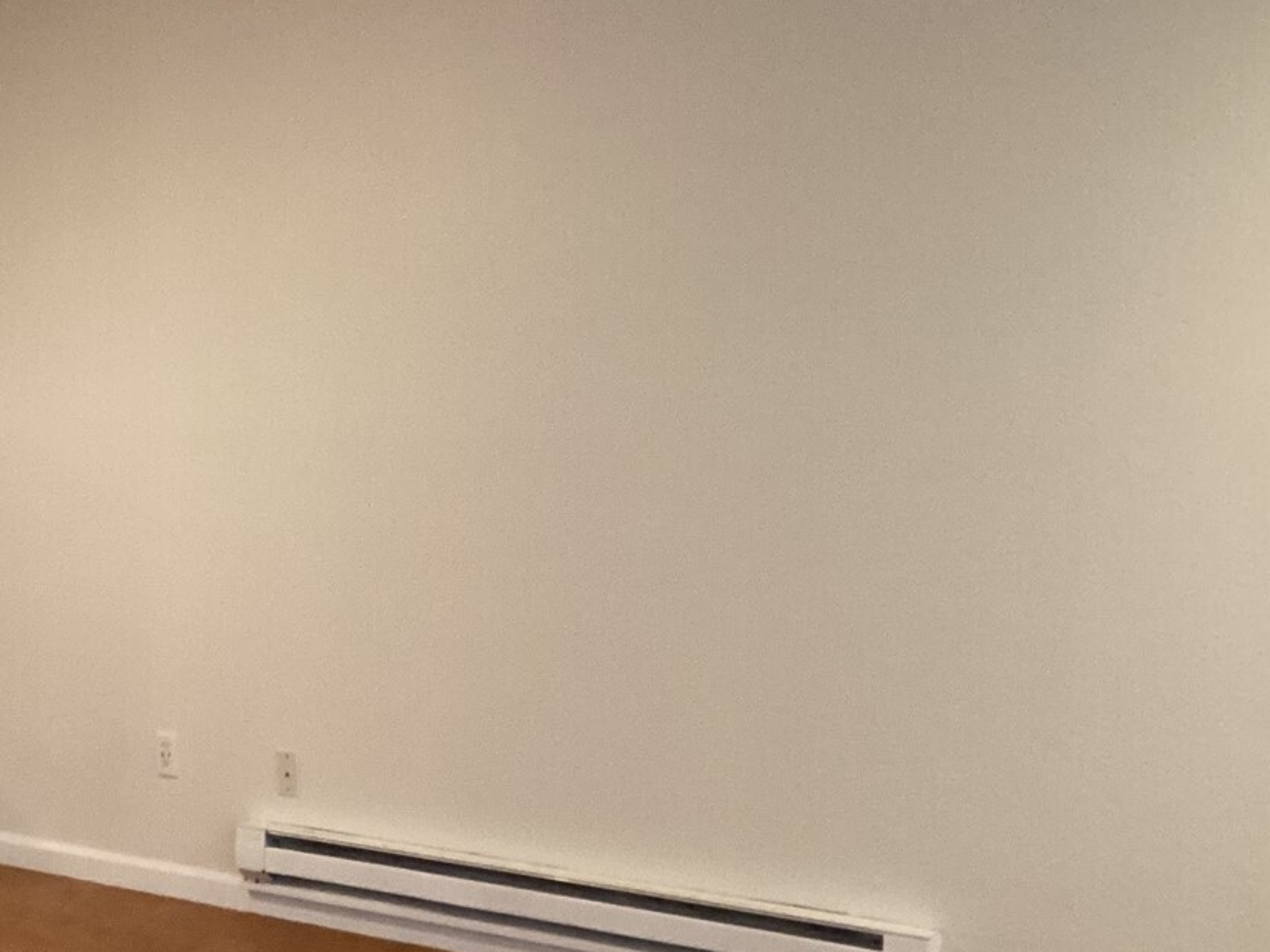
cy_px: 693
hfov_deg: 31.4
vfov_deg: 24.2
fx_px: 2201
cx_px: 267
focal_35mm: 60
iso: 320
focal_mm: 3.3
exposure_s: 1/40
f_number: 2.4
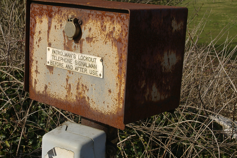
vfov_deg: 20.9
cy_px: 62
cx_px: 90
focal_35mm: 65
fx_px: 428
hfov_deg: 30.8
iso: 200
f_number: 9.5
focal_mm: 34
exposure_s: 1/500
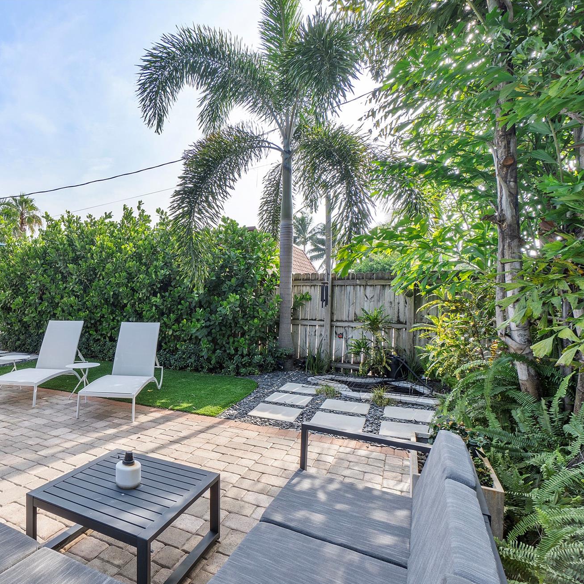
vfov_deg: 74.8
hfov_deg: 71.0
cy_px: 304
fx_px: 382
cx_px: 164
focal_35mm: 20
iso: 100
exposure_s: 1/80
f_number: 11
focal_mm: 10
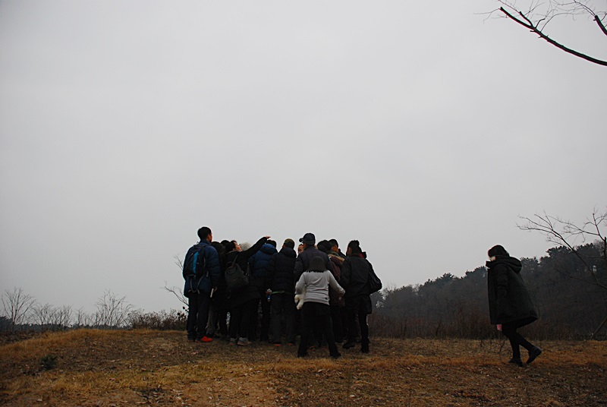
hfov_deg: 67.3
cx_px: 304
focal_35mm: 27
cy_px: 204
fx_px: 456
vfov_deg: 48.1
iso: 400
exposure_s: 1/2000
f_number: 3.5
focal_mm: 18
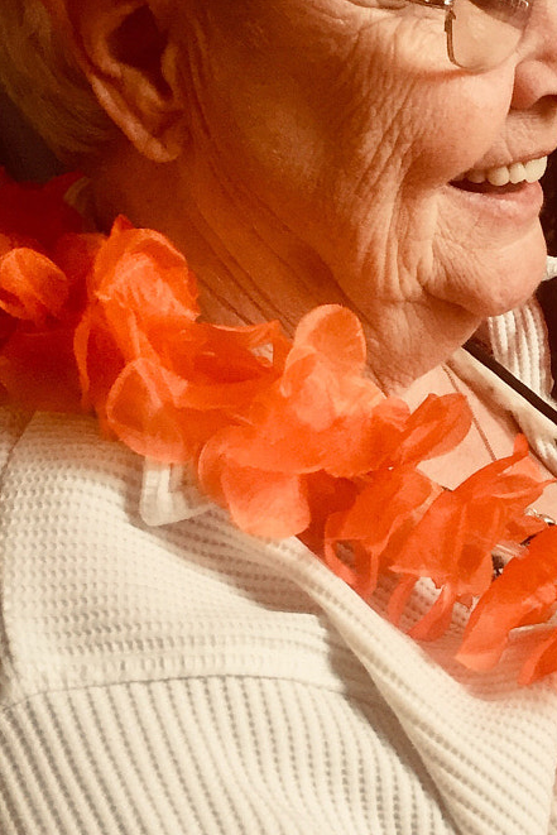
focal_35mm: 73
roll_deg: +5.0
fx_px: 1693
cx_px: 693
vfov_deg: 27.5
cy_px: 552
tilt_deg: -19.6
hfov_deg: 17.7
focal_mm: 4.15
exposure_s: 1/33
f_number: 2.2
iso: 64
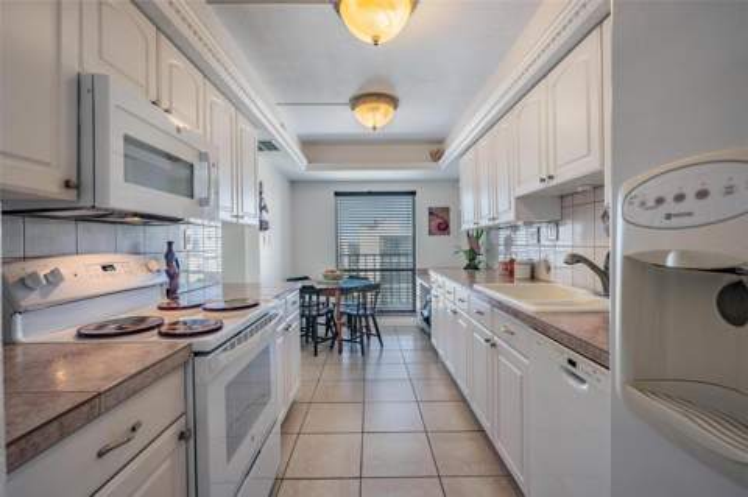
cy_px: 248
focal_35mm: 16
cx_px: 374
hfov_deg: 96.8
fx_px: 332
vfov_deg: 73.6
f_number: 7.1
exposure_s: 1/10
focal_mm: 16
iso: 100
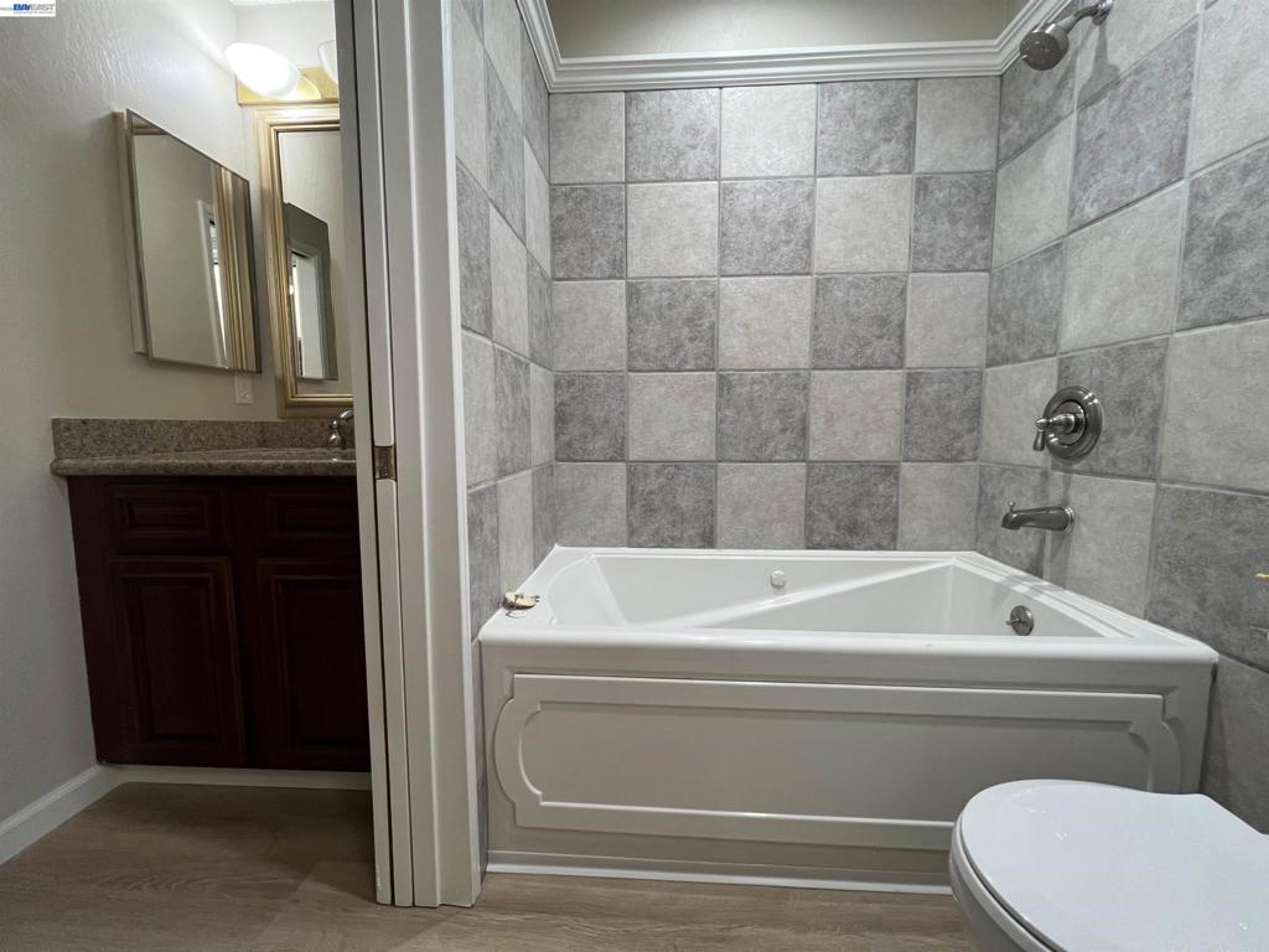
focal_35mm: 13
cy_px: 476
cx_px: 634
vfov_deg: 89.9
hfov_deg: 106.2
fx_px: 477
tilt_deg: -5.5
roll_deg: -0.1
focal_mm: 1.57
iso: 200
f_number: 1.8
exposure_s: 1/120
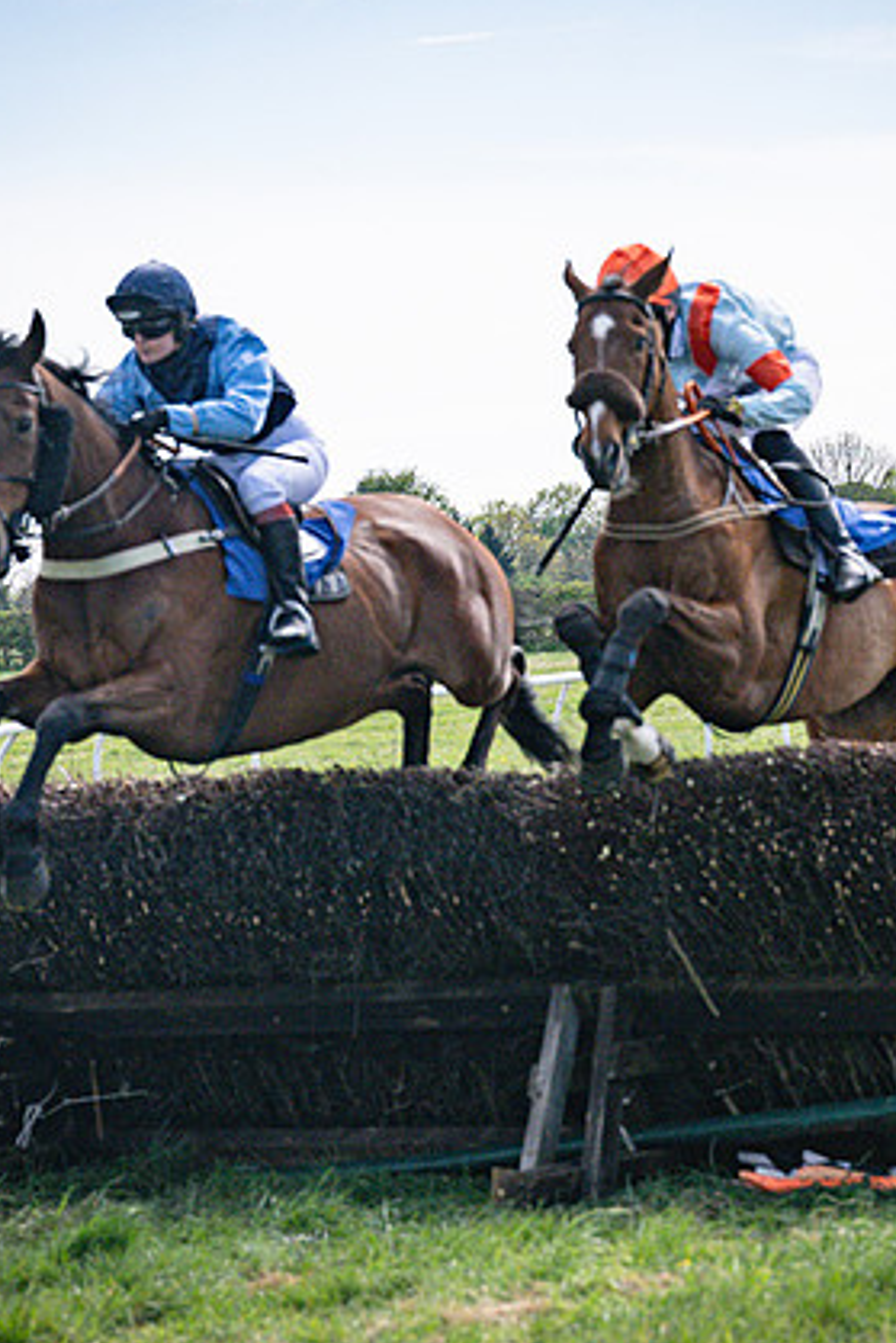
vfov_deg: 12.8
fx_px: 6005
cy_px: 568
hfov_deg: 8.5
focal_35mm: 161
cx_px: 64
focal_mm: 71
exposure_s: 1/4000
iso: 400
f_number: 5
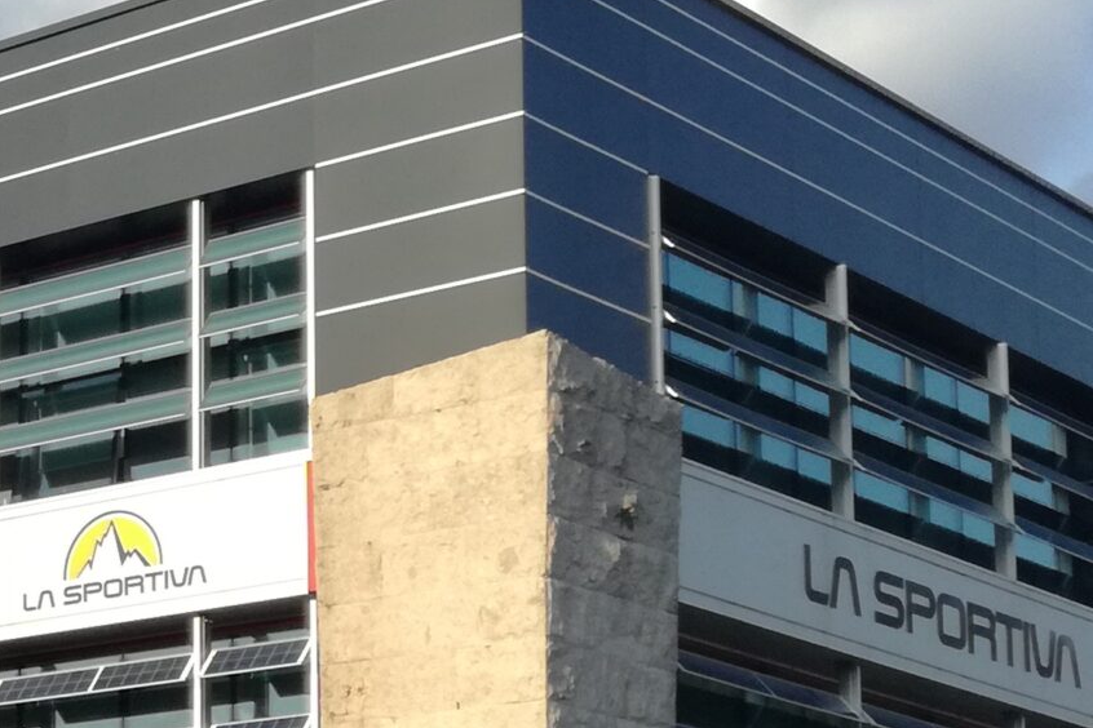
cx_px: -457
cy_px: 772
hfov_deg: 20.9
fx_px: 2580
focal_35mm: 85
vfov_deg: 15.7
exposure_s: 1/489
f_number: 2
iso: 50
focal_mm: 3.79
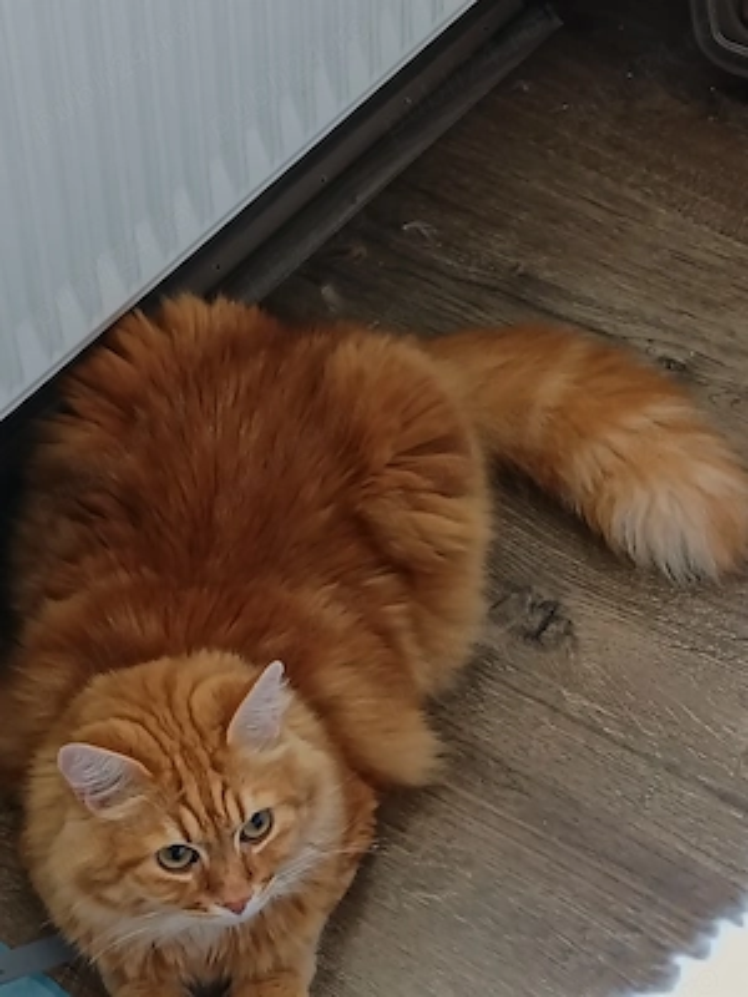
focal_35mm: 88
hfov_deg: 16.8
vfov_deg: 22.3
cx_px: 374
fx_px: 2535
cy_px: 498
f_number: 1.75
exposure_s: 1/33.3
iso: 1220
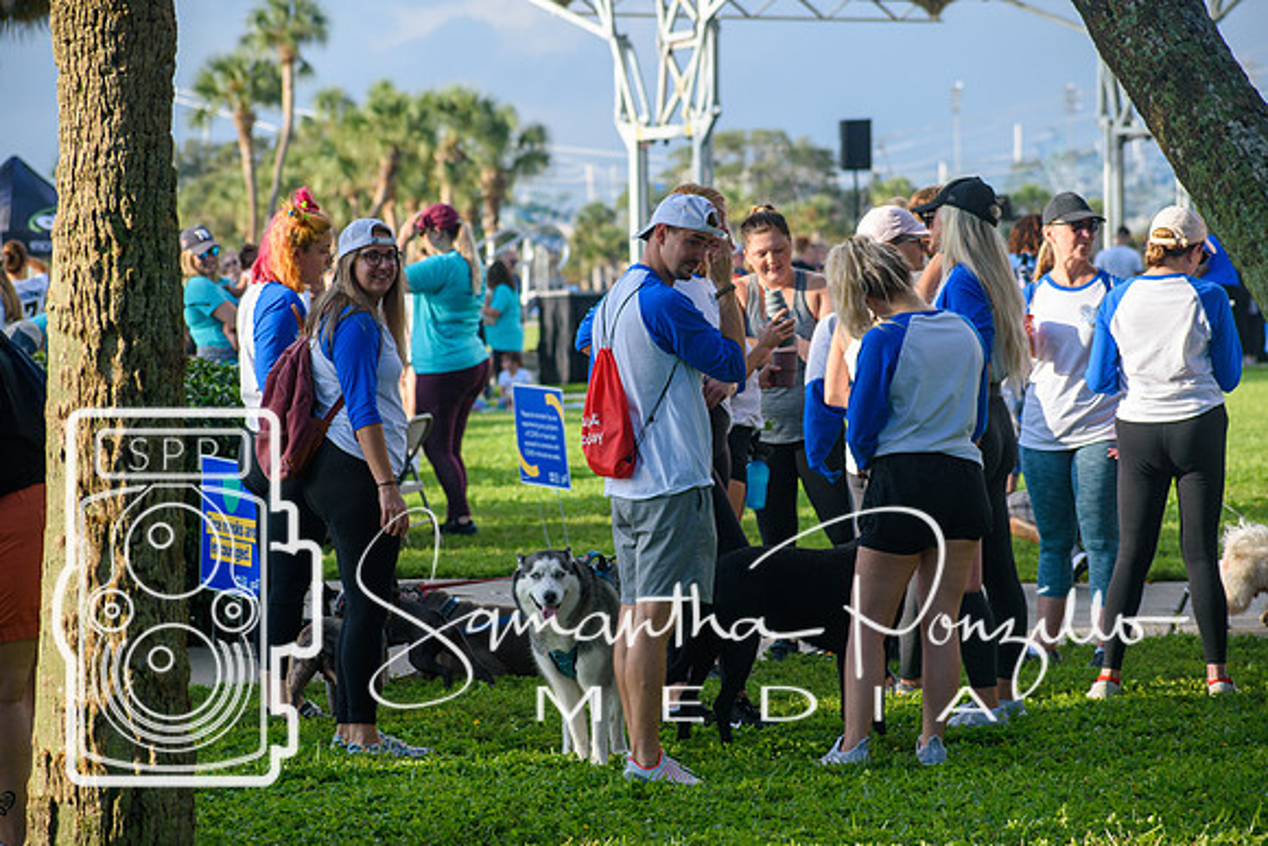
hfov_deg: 11.0
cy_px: 423
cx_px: 634
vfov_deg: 7.3
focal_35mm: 188
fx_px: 6605
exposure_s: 1/500
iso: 200
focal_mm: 125
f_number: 5.6
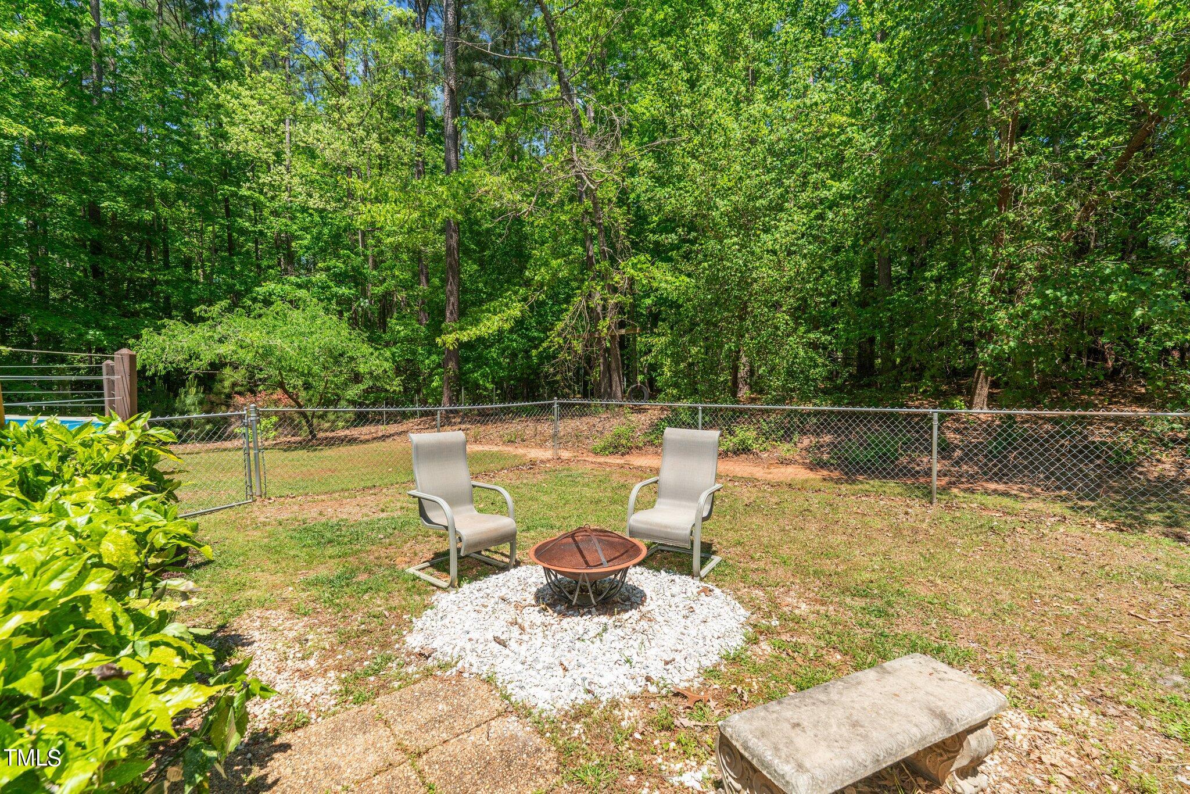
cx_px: 595
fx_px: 529
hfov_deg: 96.7
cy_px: 397
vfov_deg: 73.8
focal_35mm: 16
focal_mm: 16
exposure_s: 1/200
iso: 320
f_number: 8
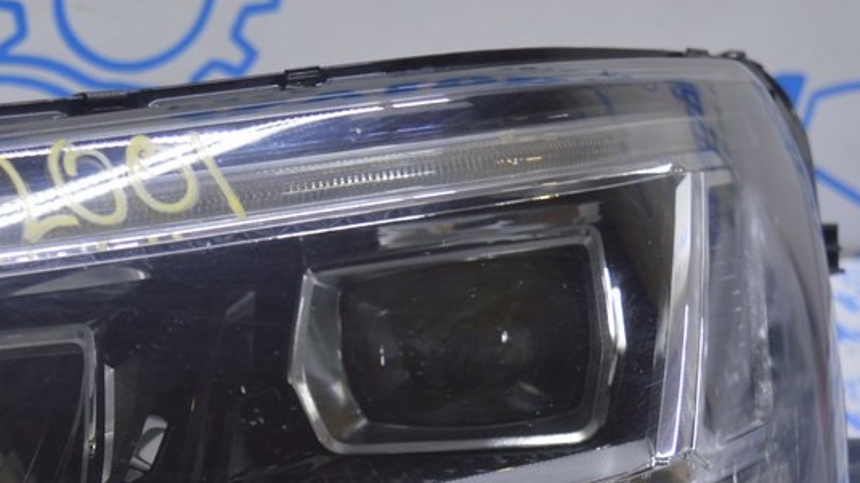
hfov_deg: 23.8
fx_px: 1983
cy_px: 415
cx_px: 95
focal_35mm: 87
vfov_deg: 13.8
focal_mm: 29
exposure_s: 1/25
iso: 400
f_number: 5.6
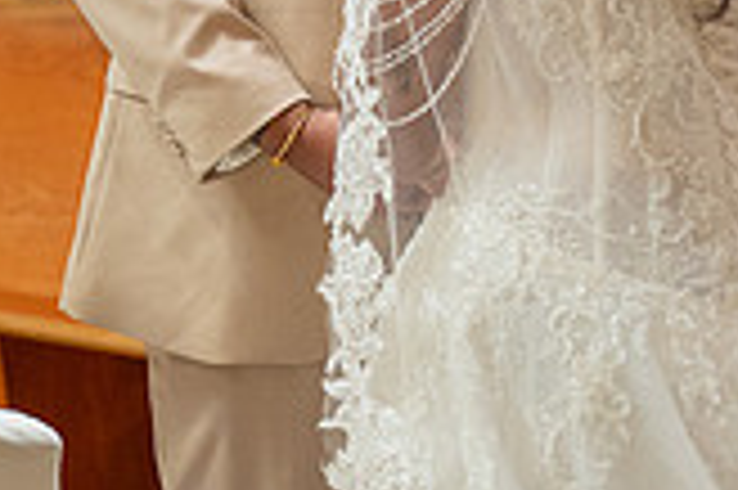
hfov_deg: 6.8
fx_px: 6226
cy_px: -241
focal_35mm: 304
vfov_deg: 4.5
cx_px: 333
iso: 3200
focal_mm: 86
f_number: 4
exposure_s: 1/160
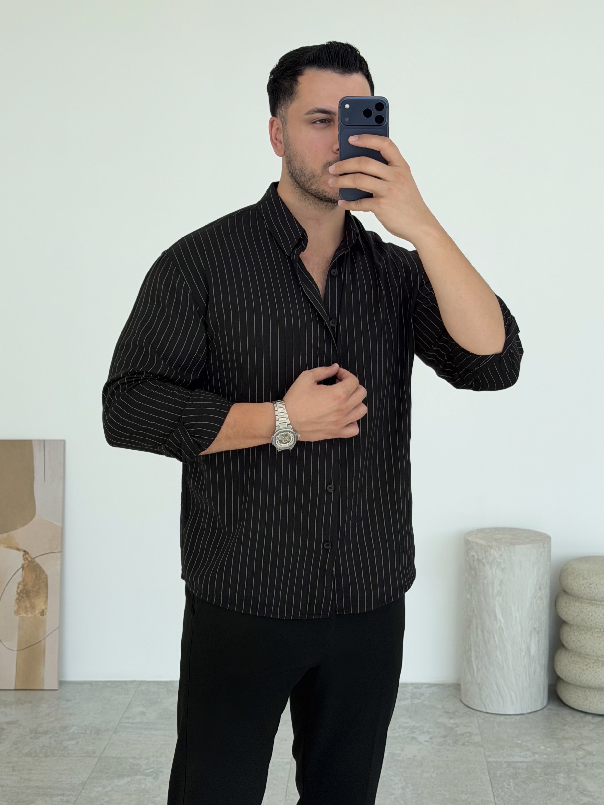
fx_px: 1117
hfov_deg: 30.3
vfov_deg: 39.7
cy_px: 402
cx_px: 302
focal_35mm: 48
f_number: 1.78
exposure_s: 1/267
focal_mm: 6.76
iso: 64
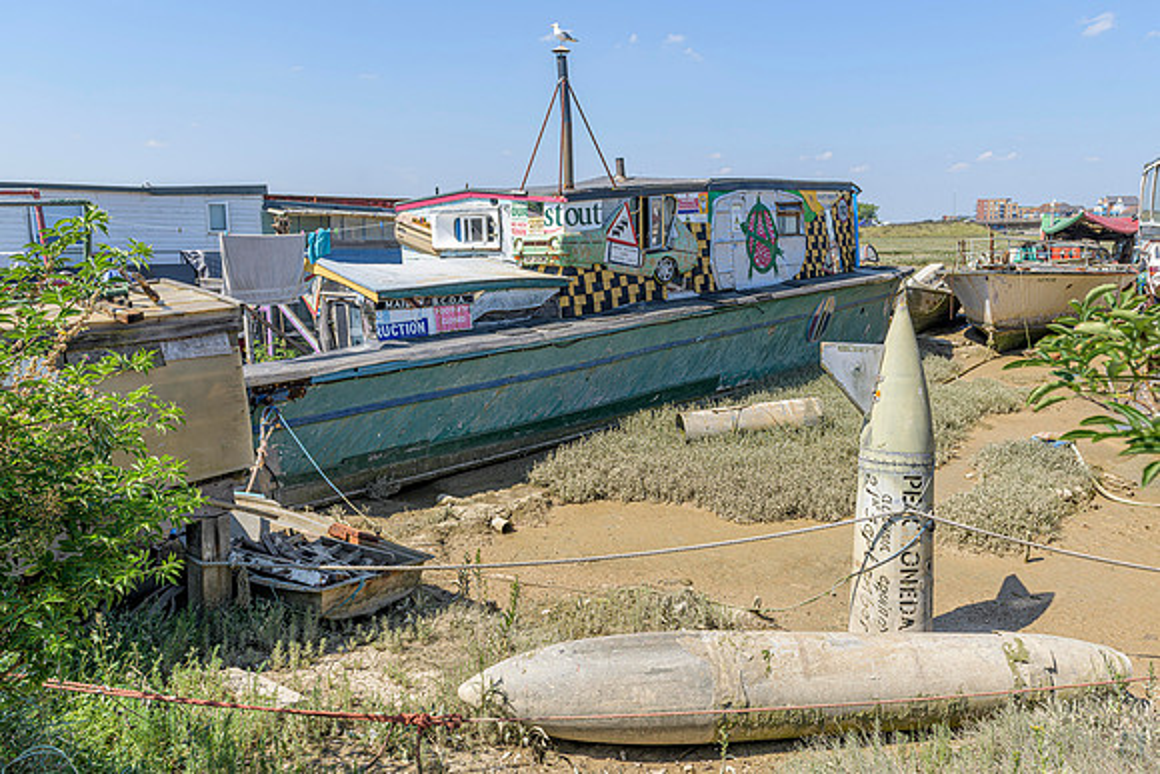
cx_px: 656
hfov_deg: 66.8
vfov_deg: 47.6
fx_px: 875
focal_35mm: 27
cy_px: 336
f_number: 5.6
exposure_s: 1/400
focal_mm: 24
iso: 64
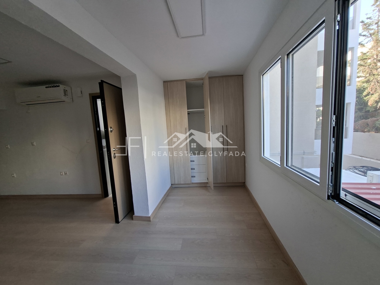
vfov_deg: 89.9
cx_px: 190
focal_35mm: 13
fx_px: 143
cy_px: 142
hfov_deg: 106.2
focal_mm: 1.74
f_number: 2.2
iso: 40
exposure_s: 1/60
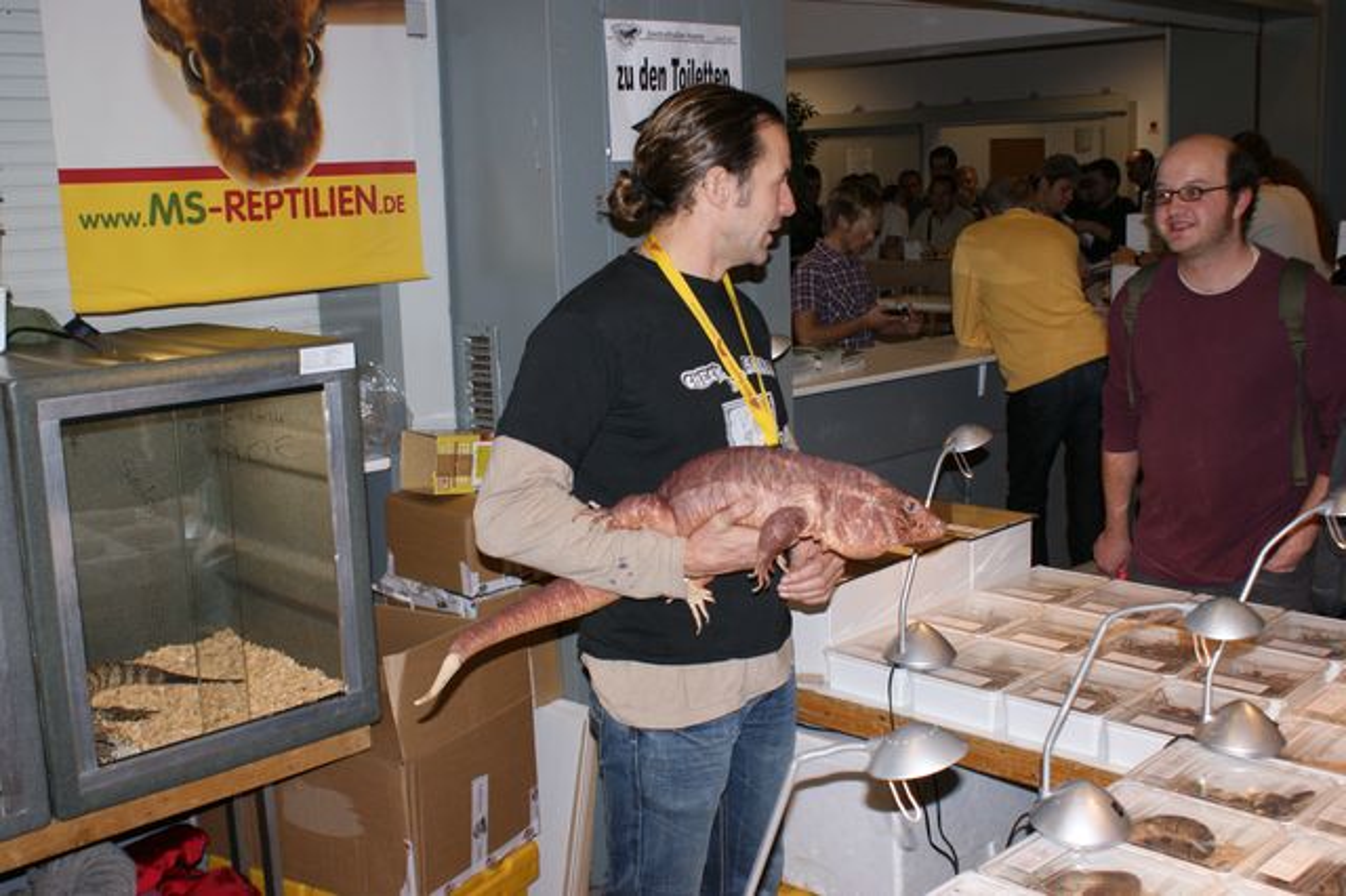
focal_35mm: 39
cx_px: 673
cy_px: 448
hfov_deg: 49.6
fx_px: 1457
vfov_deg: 34.2
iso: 400
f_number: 5.6
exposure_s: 1/60
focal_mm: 26
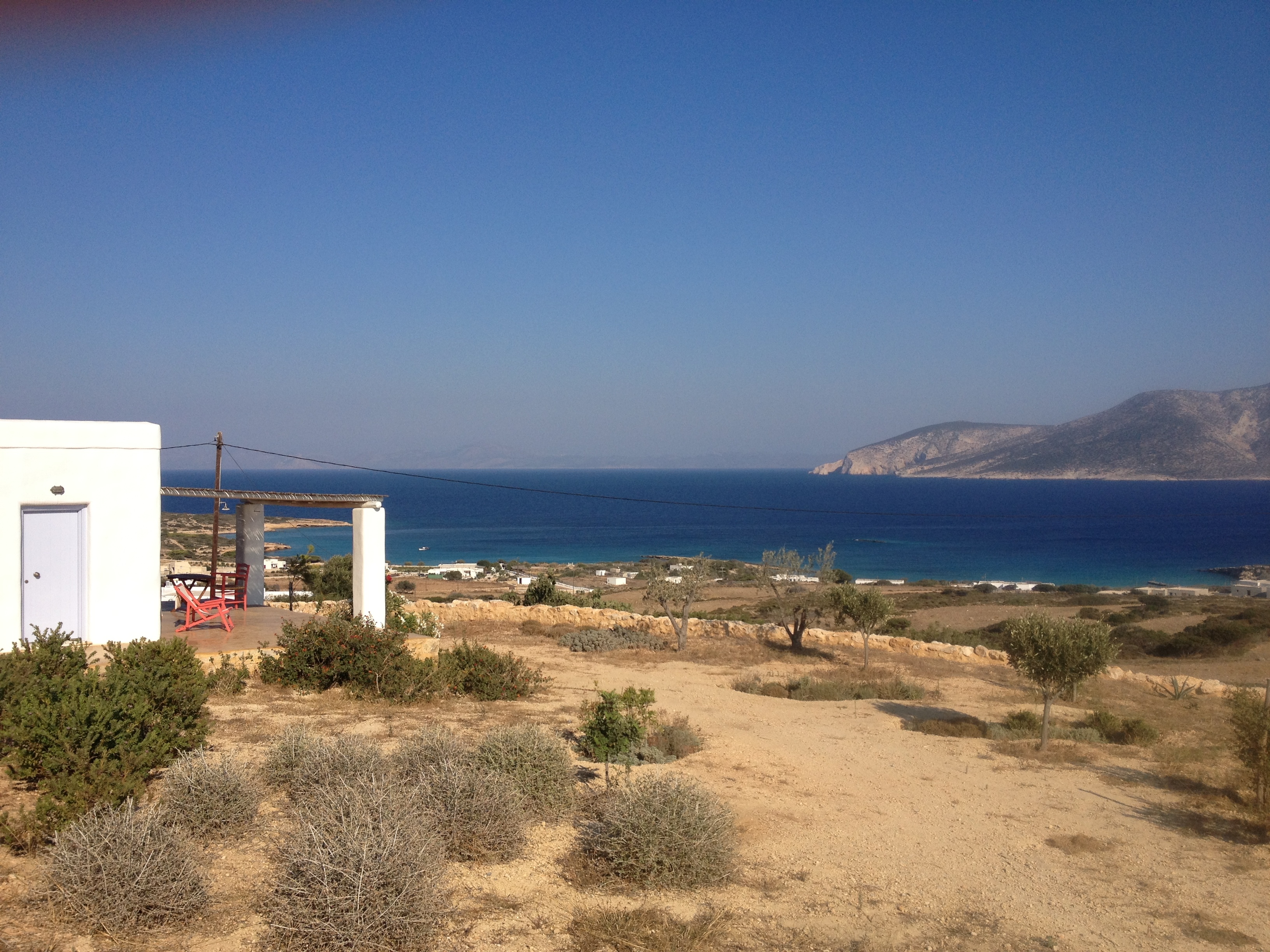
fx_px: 1284
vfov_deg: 40.7
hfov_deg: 52.6
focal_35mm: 35
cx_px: 635
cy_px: 476
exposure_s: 1/2404
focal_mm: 4.28
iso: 50
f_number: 2.4
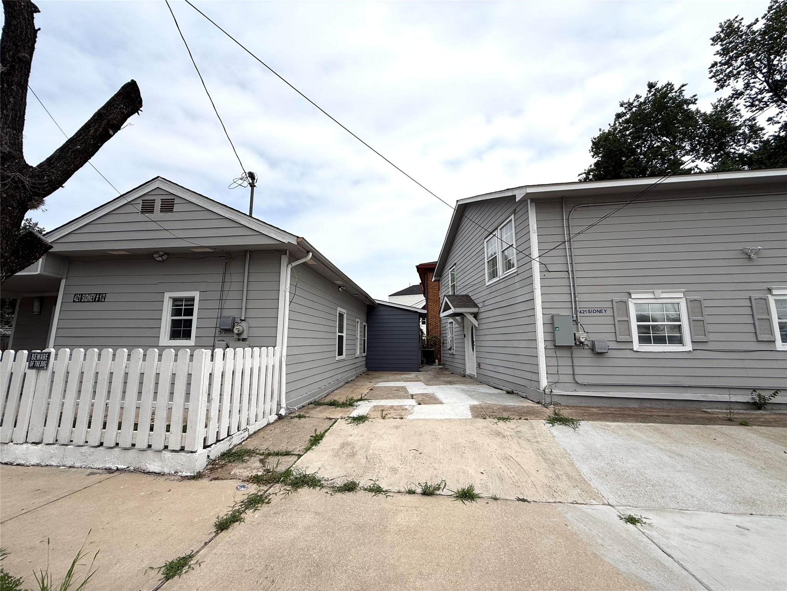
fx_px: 318
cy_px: 296
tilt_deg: +8.2
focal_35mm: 14
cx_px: 394
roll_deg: +0.3
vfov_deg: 85.7
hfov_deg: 102.1
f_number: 2.2
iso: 50
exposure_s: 1/4149
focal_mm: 2.22
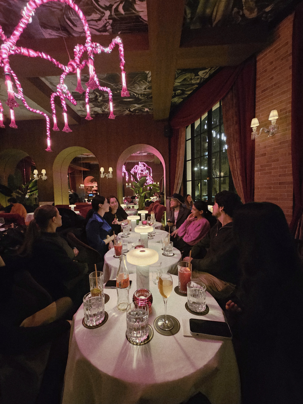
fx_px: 152
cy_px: 202
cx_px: 152
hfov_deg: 89.9
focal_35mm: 13
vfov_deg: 106.2
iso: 1000
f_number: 2.2
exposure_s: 1/24.8
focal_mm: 2.2
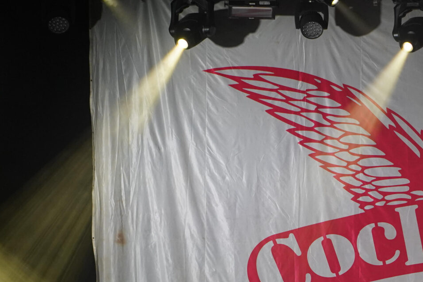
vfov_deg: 5.7
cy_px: 352
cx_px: 531
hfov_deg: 8.5
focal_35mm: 238
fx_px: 2796
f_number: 2.8
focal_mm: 89
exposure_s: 1/160
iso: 2000
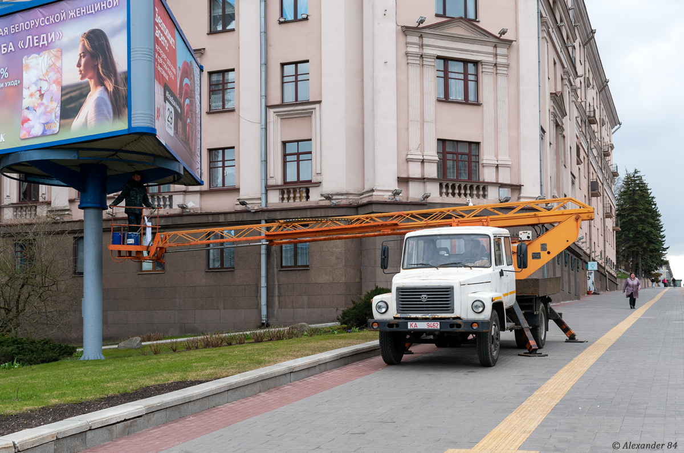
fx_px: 740
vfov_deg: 34.1
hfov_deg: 49.6
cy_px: 226
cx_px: 342
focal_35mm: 39
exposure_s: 1/250
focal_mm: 26
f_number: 7.1
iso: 200
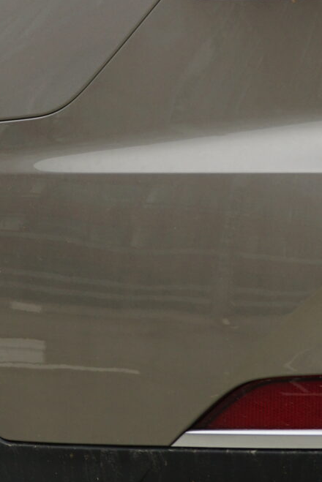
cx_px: -172
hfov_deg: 6.8
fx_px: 2654
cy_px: 21
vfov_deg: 10.3
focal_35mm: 198
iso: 100
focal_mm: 51
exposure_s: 1/80
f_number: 7.1
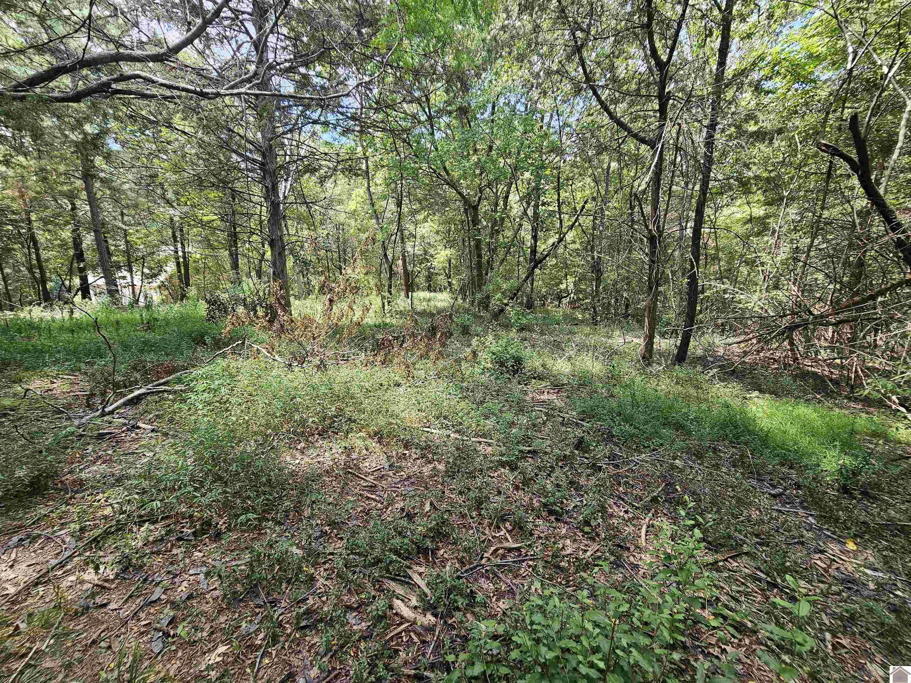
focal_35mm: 13
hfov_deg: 106.2
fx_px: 342
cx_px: 456
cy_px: 342
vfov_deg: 89.9
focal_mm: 2.2
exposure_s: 1/120
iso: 50
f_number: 2.2
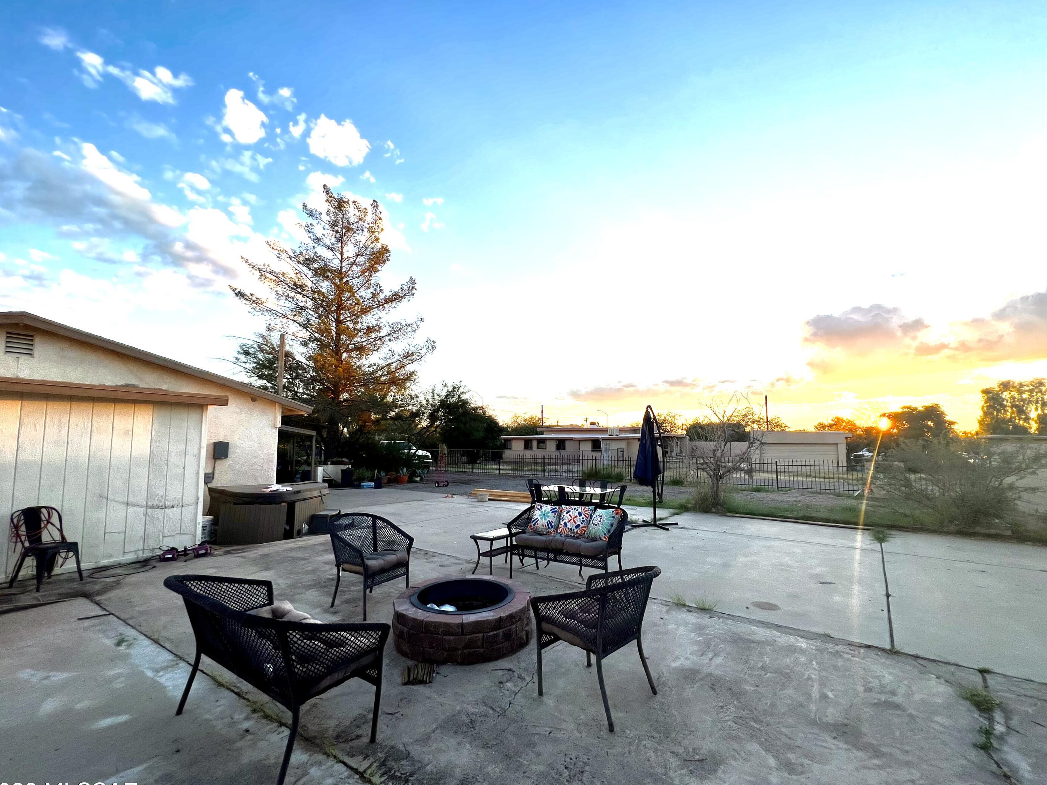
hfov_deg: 102.1
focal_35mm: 14
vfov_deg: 85.6
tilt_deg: +4.2
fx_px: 423
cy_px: 408
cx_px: 529
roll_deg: +0.1
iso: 32
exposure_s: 1/418
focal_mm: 1.57
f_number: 1.8
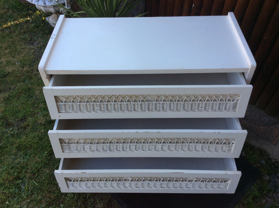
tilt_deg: -50.4
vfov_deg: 44.1
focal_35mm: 32
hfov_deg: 56.9
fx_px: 258
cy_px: 104
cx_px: 140
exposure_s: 1/251
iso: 32
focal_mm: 3.3
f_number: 2.4
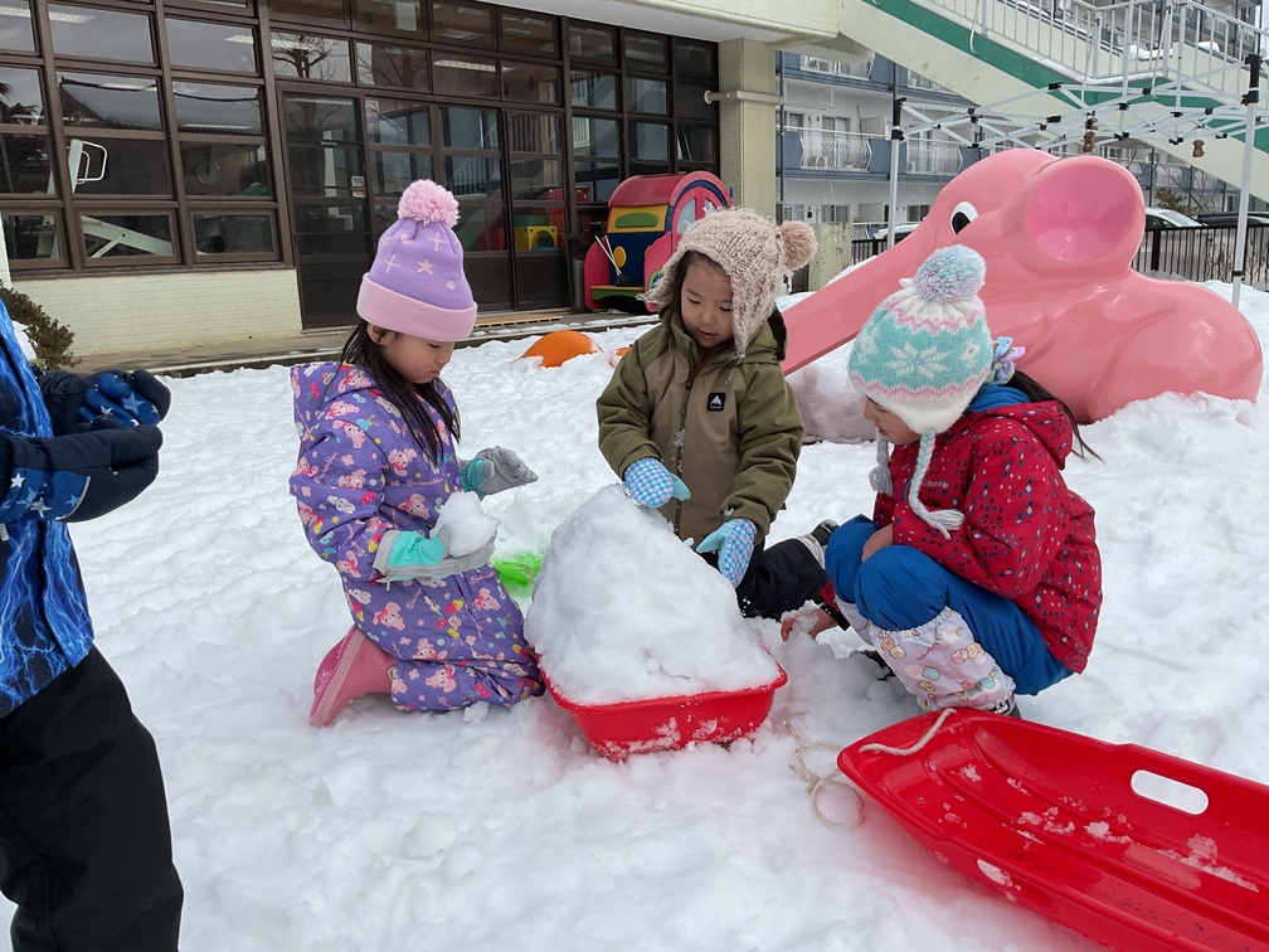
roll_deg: +2.2
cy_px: 476
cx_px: 634
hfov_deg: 61.7
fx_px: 1063
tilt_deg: -15.0
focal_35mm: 29
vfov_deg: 48.2
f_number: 1.8
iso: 16
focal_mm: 3
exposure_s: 1/1984
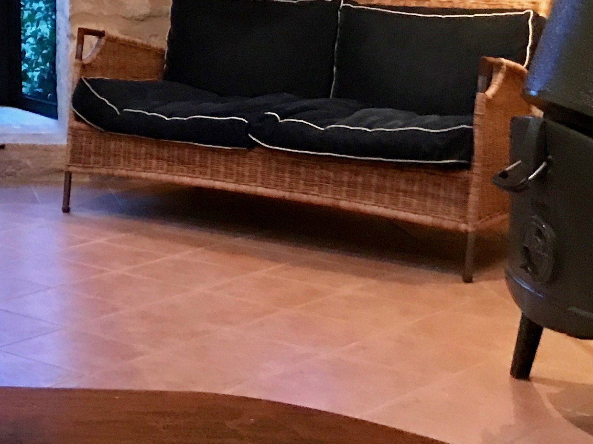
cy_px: -59
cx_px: -214
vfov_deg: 15.7
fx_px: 1558
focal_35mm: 91
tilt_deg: -1.3
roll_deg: +0.6
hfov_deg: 19.6
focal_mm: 3.99
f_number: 1.8
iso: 100
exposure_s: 1/6
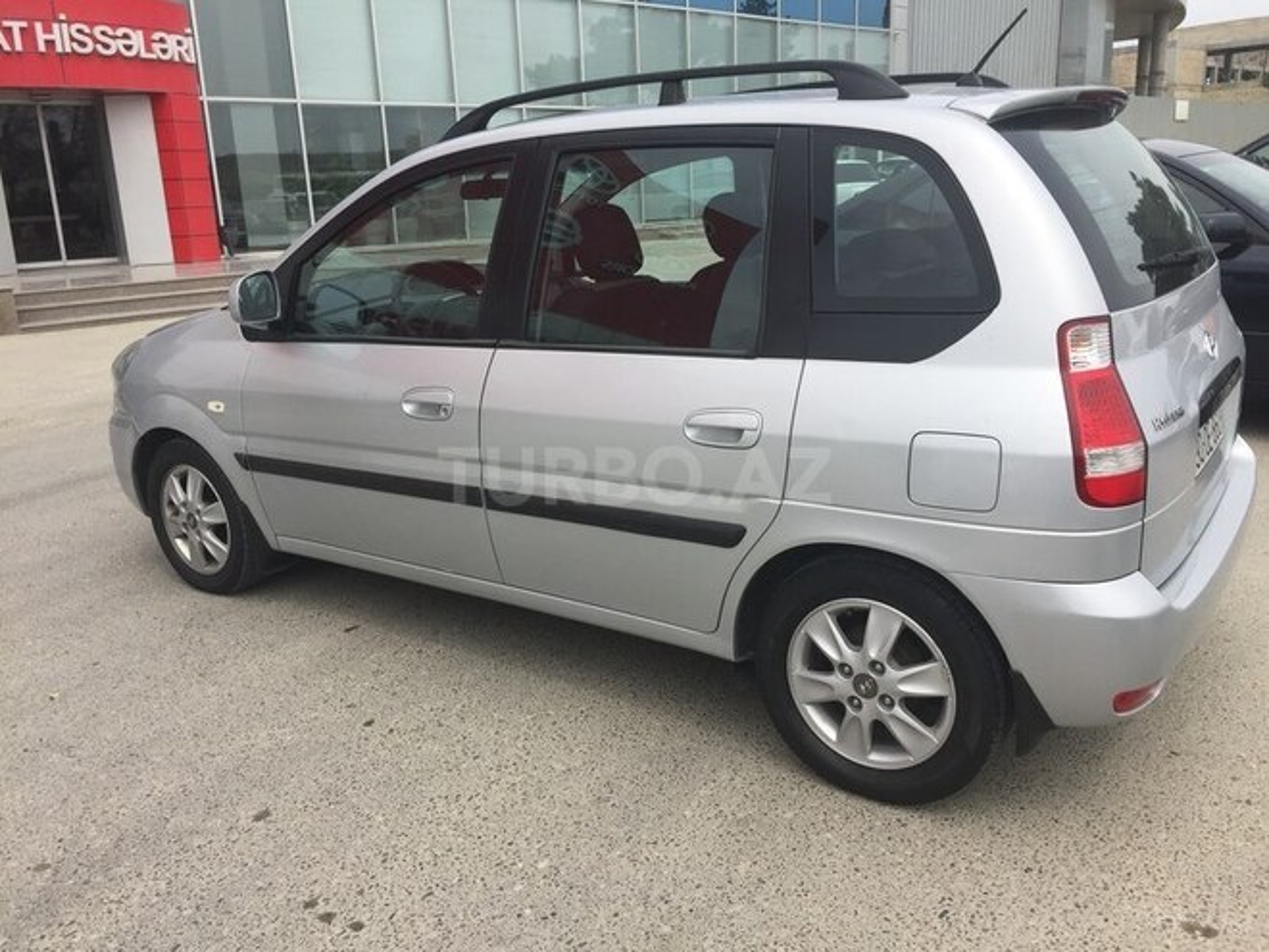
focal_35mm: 29
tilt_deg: -15.3
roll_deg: +2.5
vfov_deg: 48.2
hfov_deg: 61.7
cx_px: 634
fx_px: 1063
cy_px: 476
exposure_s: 1/1799
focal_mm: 4.15
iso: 32
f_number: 2.2
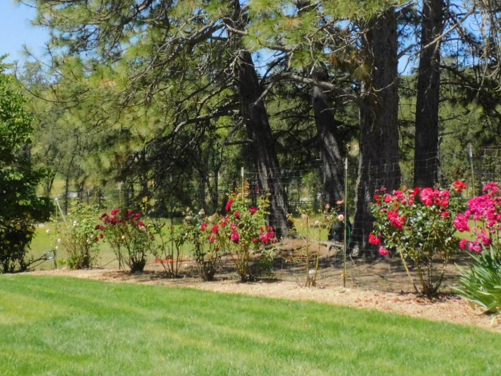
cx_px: 227
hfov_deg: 35.5
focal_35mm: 54
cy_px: 91
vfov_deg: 26.7
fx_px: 782
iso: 800
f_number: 6.4
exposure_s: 1/1250
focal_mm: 5.9
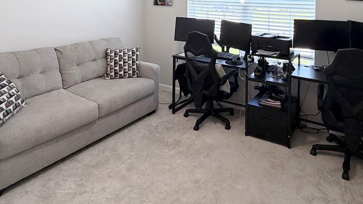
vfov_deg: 36.9
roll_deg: -0.2
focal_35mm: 28
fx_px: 269
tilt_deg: -0.9
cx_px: 208
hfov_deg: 67.6
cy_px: -2
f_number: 2.2
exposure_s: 1/120
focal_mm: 2.22
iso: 200
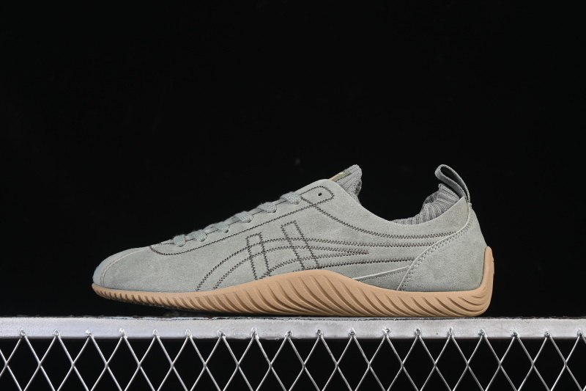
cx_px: 293
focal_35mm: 75
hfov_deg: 27.0
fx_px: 1221
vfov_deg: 18.2
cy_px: 196
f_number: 7.1
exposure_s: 1/80
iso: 160
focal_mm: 50
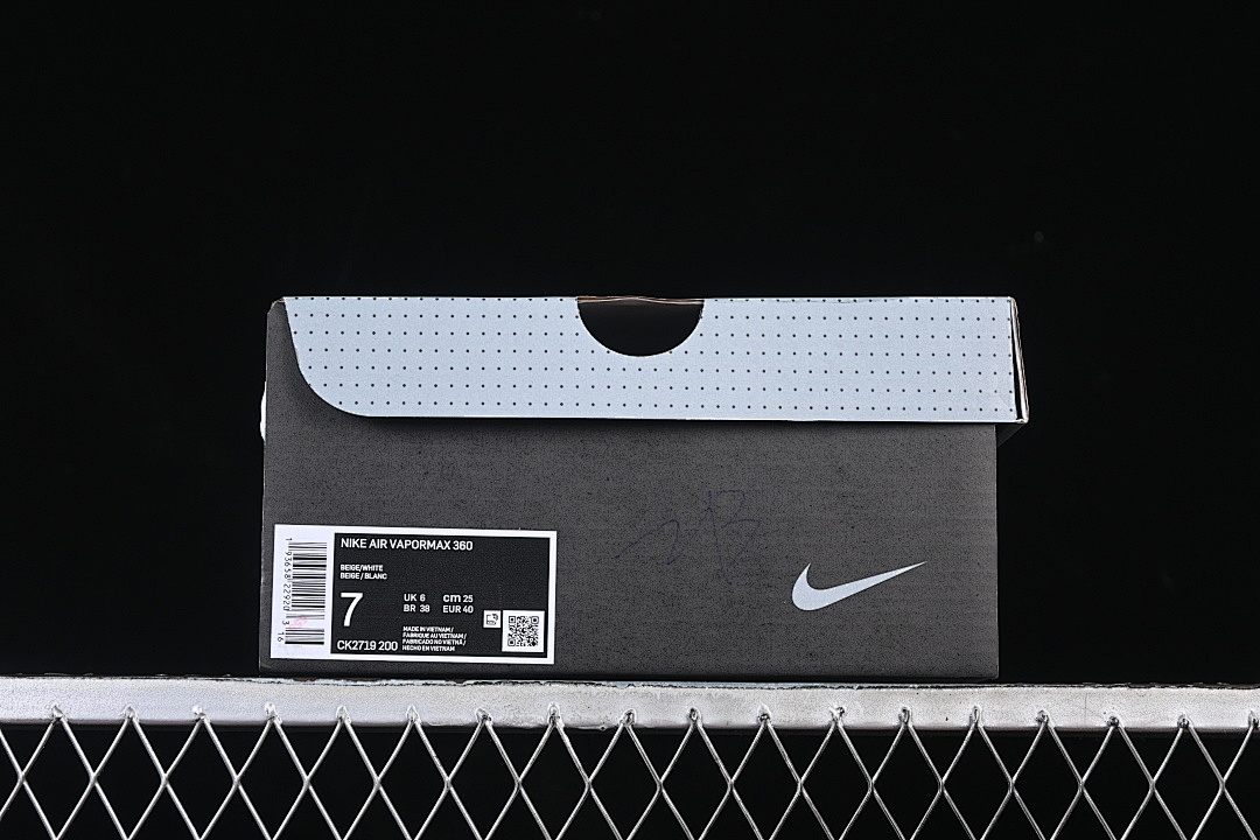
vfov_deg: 18.2
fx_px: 2625
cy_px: 420
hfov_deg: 27.0
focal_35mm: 75
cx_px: 630
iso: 160
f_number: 6.3
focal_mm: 50
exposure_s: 1/60
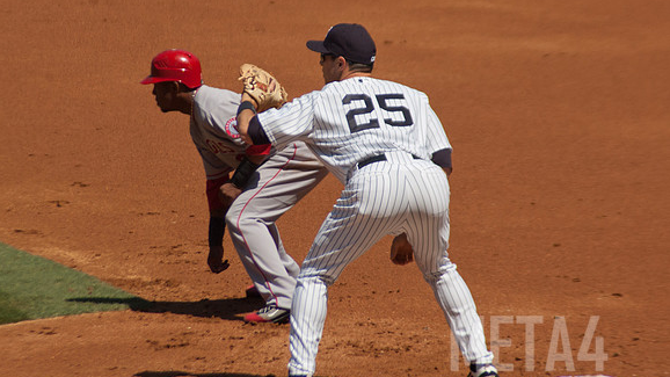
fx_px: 7621
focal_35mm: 429
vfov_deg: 2.8
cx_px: 322
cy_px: 190
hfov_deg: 5.0
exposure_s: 1/2500
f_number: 6.3
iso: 320
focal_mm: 250
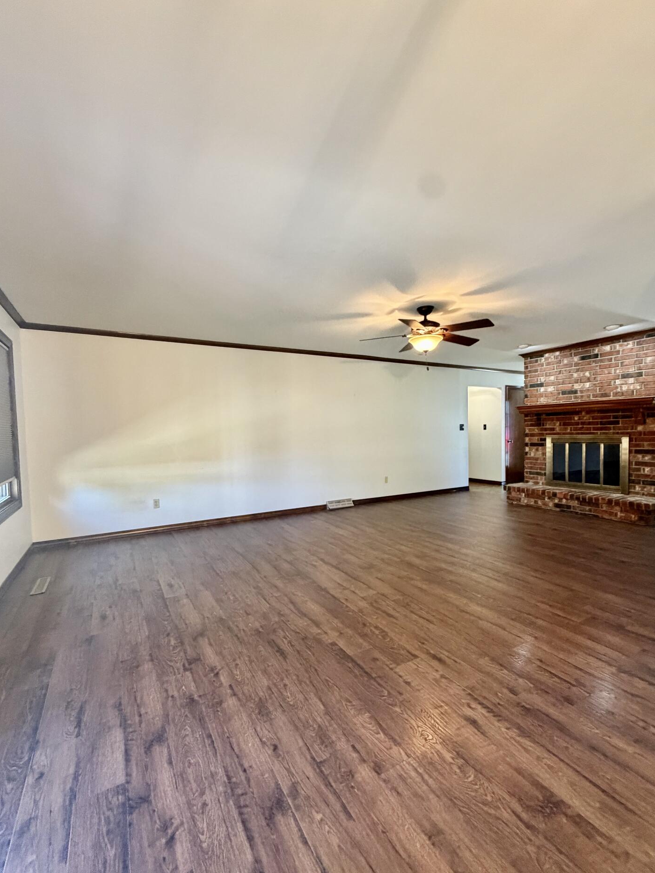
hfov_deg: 81.7
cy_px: 451
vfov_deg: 98.1
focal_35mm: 15
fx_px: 378
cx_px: 319
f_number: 2.2
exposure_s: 1/60
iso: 400
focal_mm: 2.22
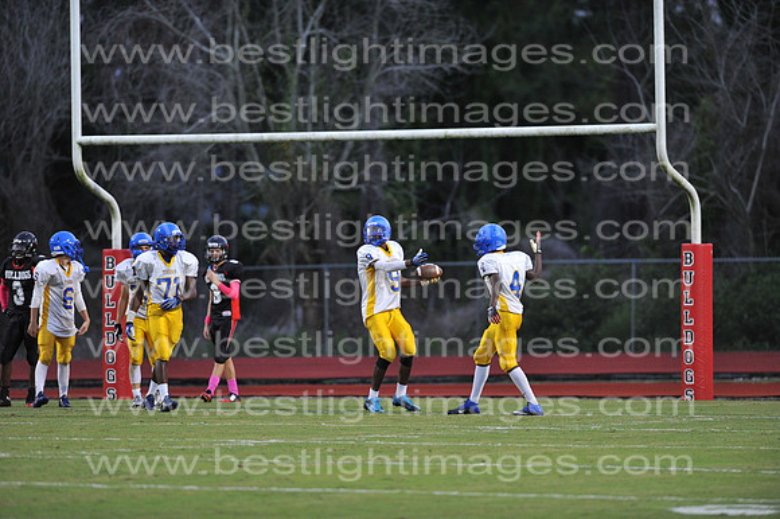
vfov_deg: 4.6
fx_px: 6496
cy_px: 260
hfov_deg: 6.9
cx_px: 390
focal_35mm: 300
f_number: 4
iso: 3200
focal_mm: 300
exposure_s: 1/250
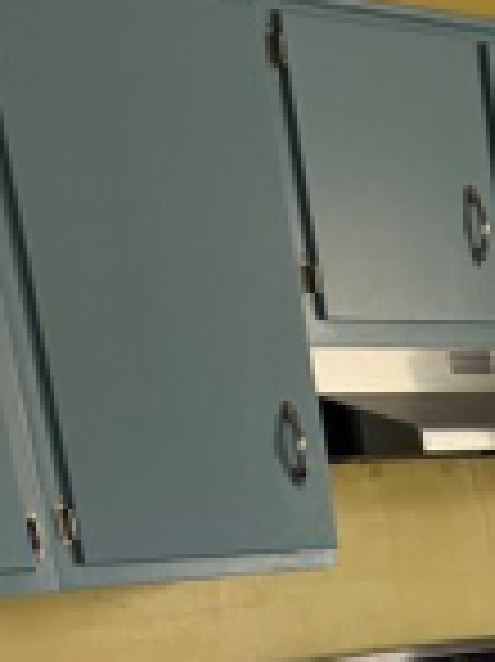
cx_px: 1094
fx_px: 2081
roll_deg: +3.0
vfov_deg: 15.8
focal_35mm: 109
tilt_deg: -17.8
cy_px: 1137
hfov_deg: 11.7
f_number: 1.78
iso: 200
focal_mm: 6.76
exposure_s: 1/174
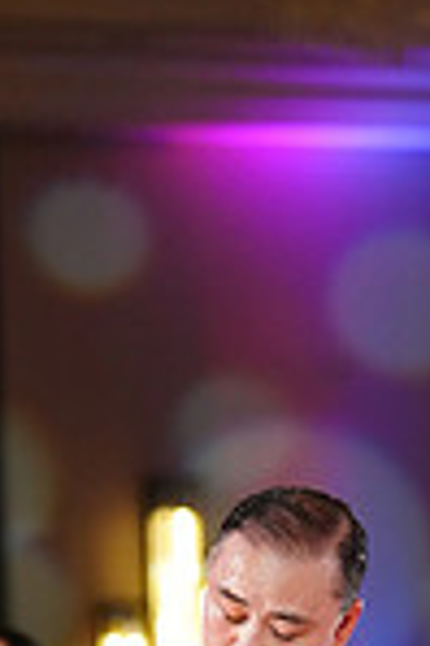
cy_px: 1197
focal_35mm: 417
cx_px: 484
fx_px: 7488
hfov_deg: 3.3
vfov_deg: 4.9
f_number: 3.2
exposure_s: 1/640
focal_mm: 107
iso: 3200
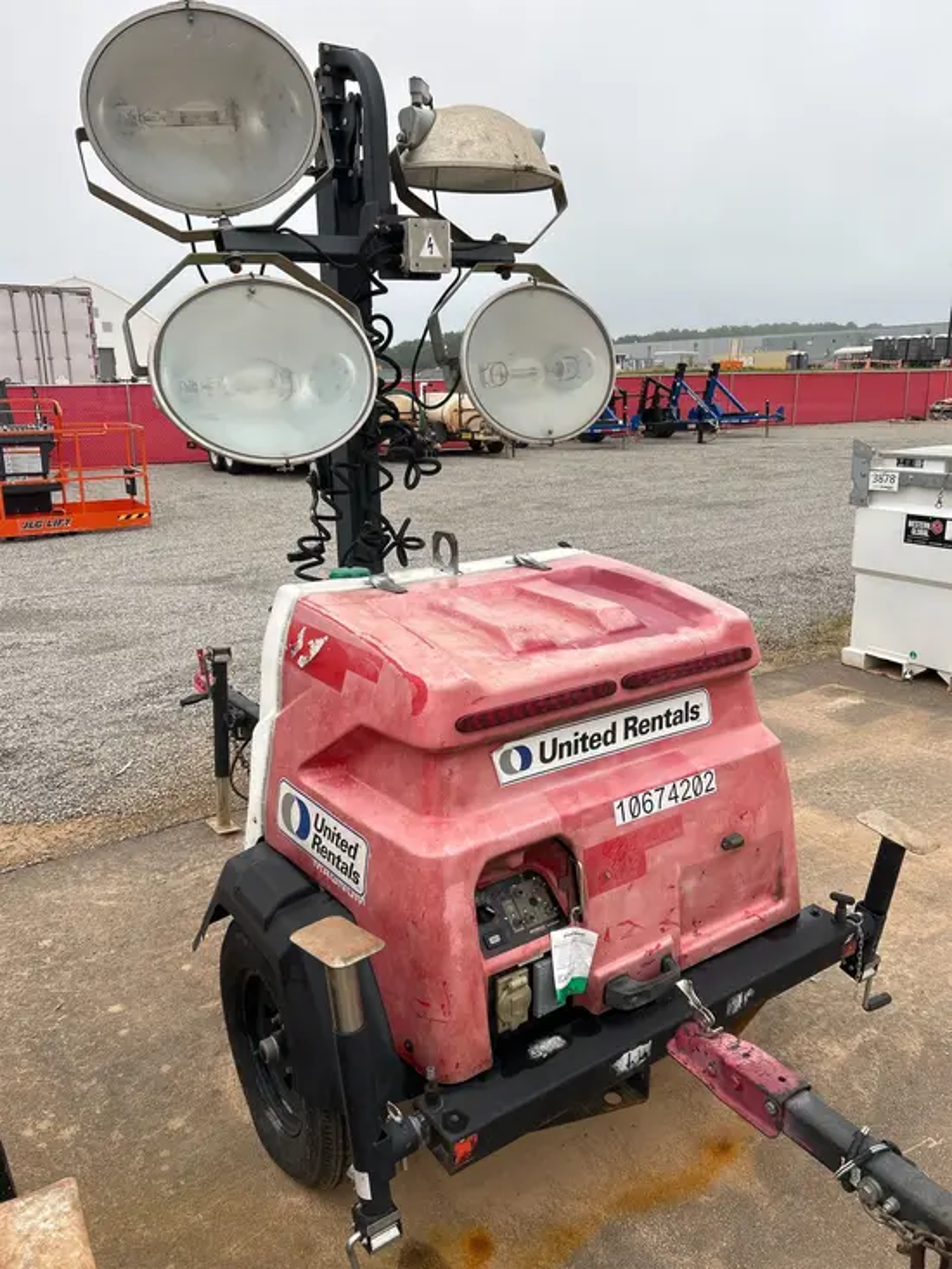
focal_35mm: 26
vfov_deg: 67.3
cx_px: 476
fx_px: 953
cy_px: 634
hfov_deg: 53.1
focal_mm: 5.7
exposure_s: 1/982
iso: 50
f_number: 1.5
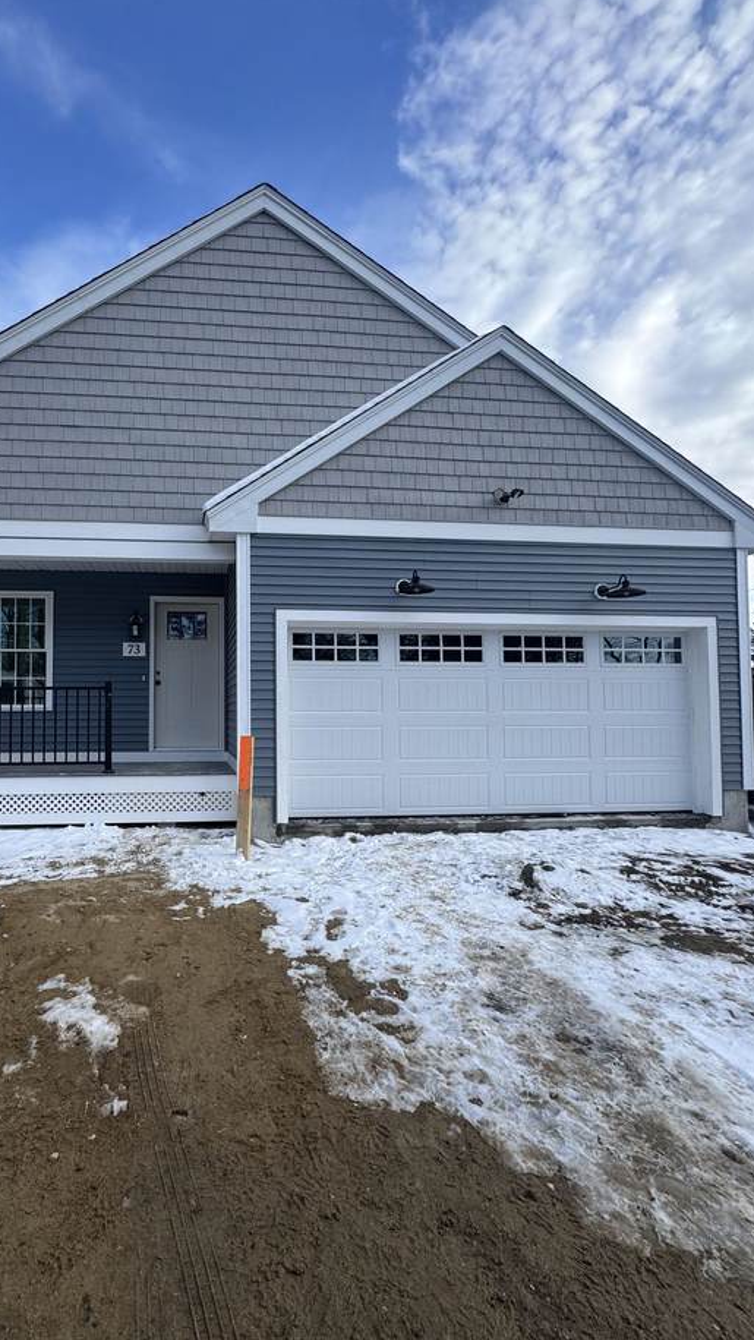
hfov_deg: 64.9
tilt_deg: +0.9
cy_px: 696
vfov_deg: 99.3
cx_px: 236
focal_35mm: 16
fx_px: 568
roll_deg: +0.9
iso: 50
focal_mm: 2.22
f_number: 2.2
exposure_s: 1/763
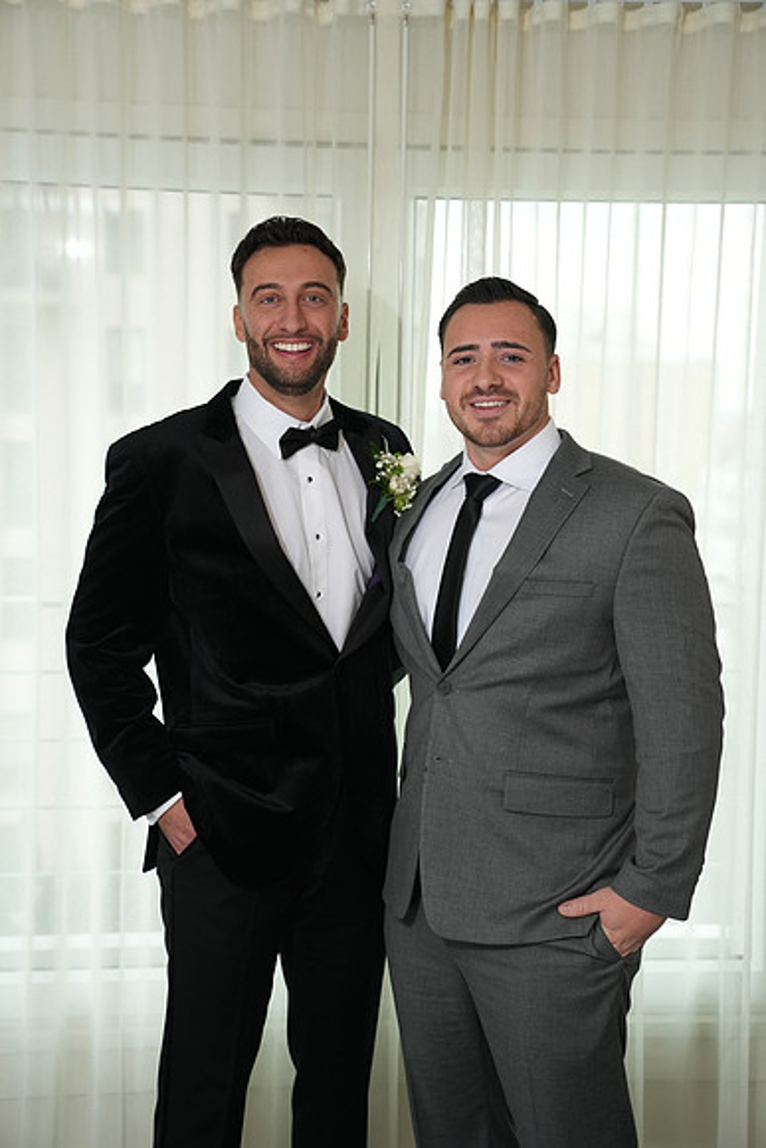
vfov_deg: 36.9
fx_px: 1722
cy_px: 574
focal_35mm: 54
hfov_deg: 25.1
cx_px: 383
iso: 640
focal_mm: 54
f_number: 4
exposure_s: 1/200
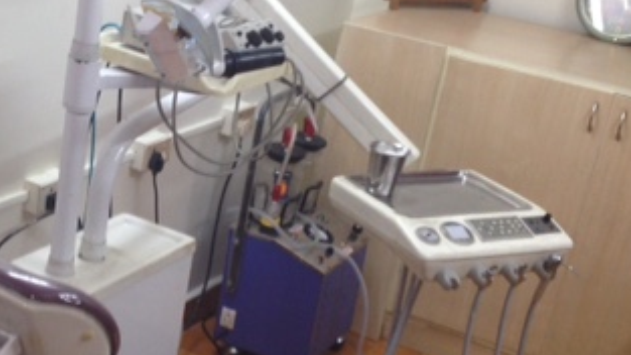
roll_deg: -6.9
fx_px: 1305
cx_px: 109
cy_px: 242
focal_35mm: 78
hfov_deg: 26.6
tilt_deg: -22.8
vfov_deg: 15.4
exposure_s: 1/20
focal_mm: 4.28
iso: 50
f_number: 2.4
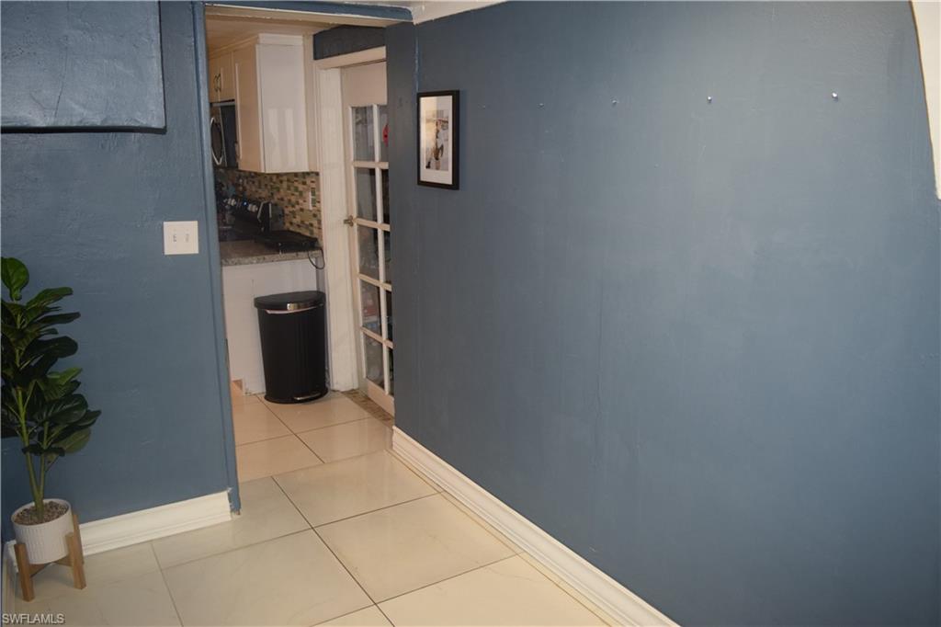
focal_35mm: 27
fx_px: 705
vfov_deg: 47.9
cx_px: 470
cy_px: 314
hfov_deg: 67.4
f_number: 3.5
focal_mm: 18
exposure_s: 1/60
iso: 900
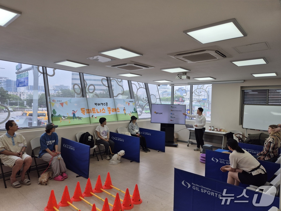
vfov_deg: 58.9
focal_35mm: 23
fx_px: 187
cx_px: 140
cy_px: 106
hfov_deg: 73.9
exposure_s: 1/362
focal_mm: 5.4
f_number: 1.8
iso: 25
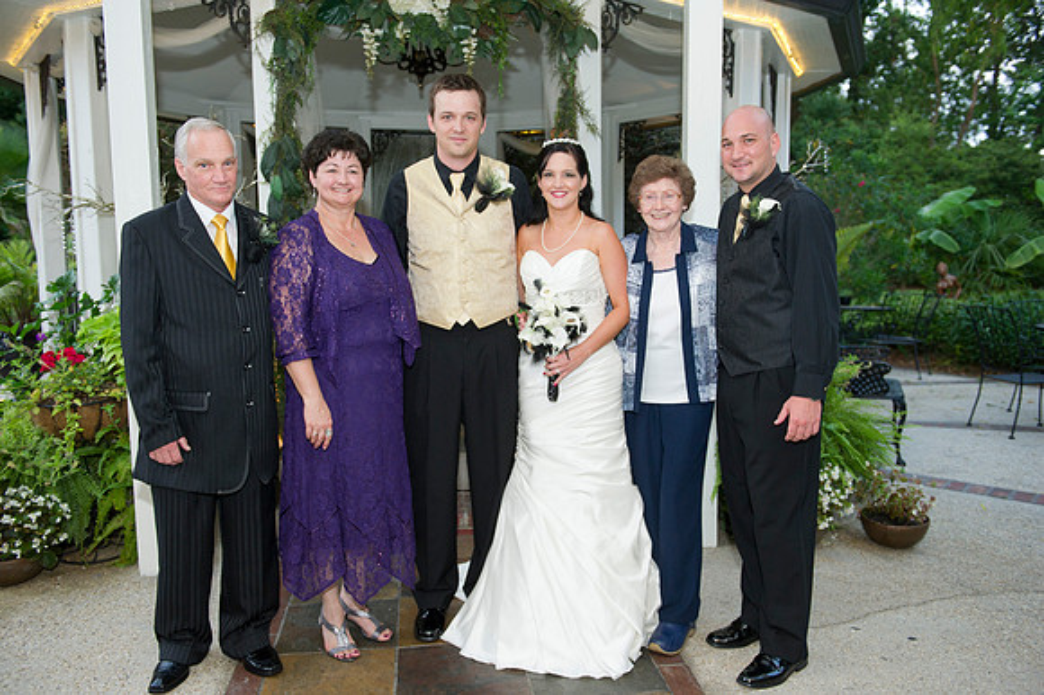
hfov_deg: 58.7
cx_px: 522
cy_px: 348
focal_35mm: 32
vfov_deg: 41.1
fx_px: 927
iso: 800
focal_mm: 32
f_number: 3.5
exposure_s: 1/100
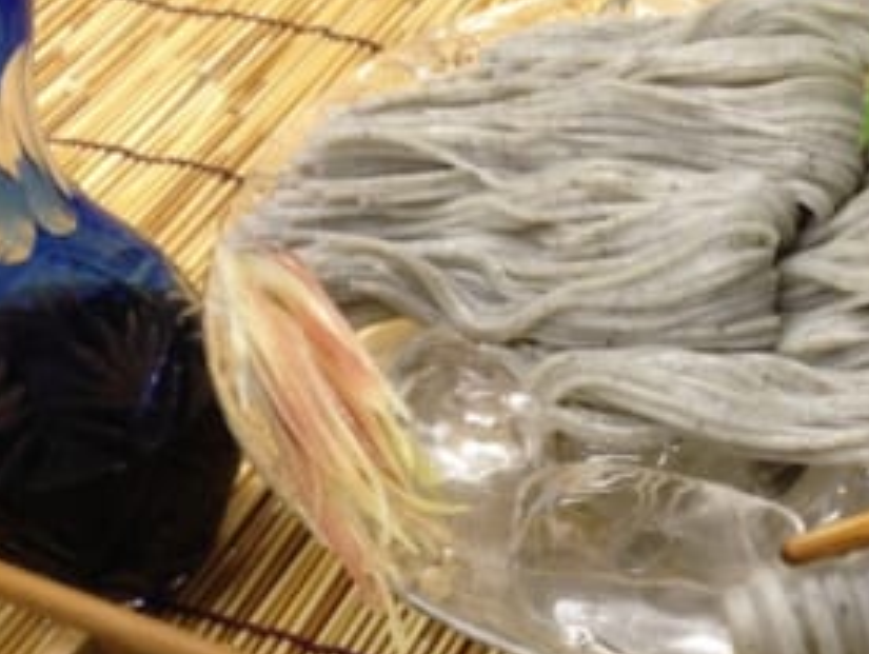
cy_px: 412
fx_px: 1659
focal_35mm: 66
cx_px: 692
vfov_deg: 22.2
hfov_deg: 28.7
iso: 80
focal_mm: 4.12
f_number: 2.4
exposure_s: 1/20
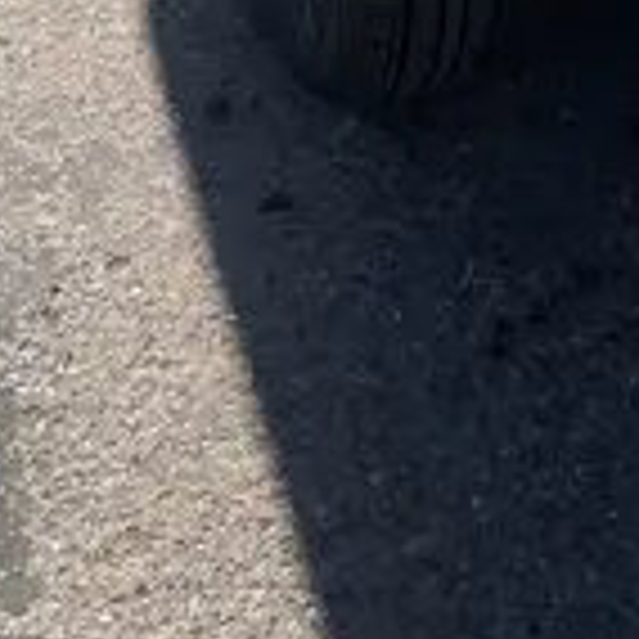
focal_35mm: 119
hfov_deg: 13.9
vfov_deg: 12.8
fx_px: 2485
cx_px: 918
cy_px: -637
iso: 32
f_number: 1.6
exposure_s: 1/5291
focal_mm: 4.2
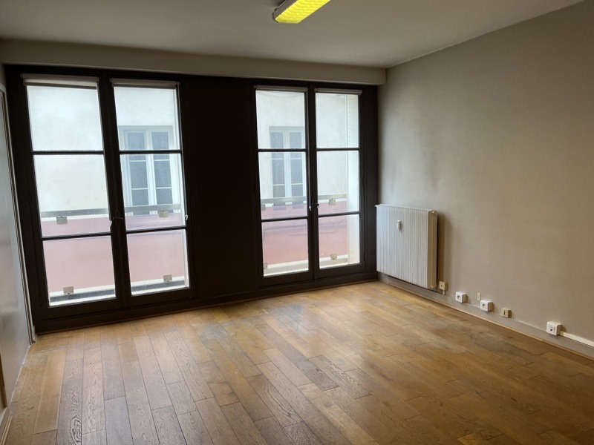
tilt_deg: -6.1
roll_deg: +2.3
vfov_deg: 53.1
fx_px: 446
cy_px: 222
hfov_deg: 67.3
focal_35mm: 26
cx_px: 297
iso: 40
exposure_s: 1/169
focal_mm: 5.1
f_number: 1.6
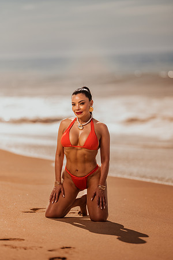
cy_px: 130
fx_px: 973
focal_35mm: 135
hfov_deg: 10.2
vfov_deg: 15.2
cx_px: 86
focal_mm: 135
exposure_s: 1/8000
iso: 100
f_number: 1.8
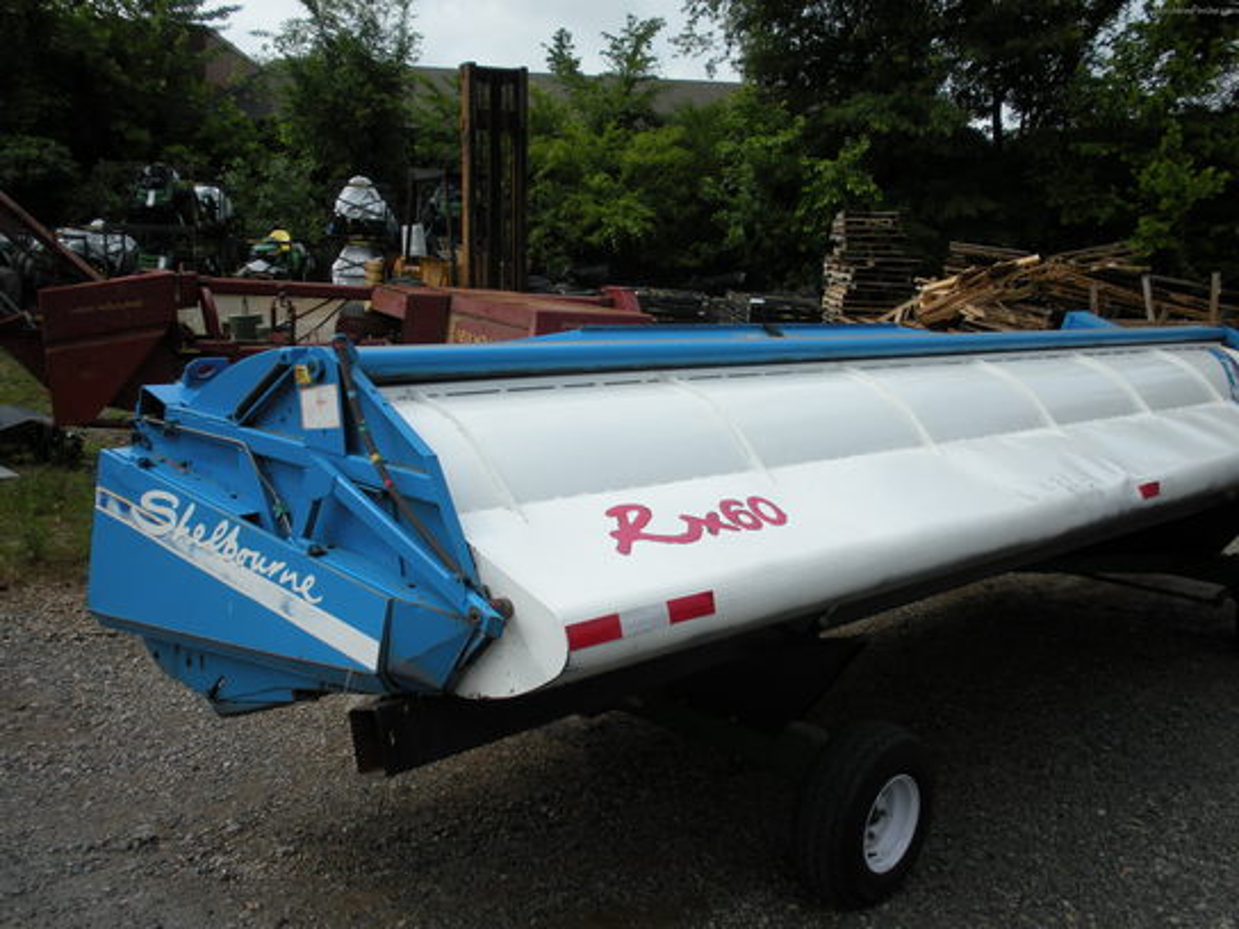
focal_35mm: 35
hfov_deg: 52.6
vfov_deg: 40.7
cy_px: 464
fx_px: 1253
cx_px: 620
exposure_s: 1/686
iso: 64
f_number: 3.5
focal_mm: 6.3
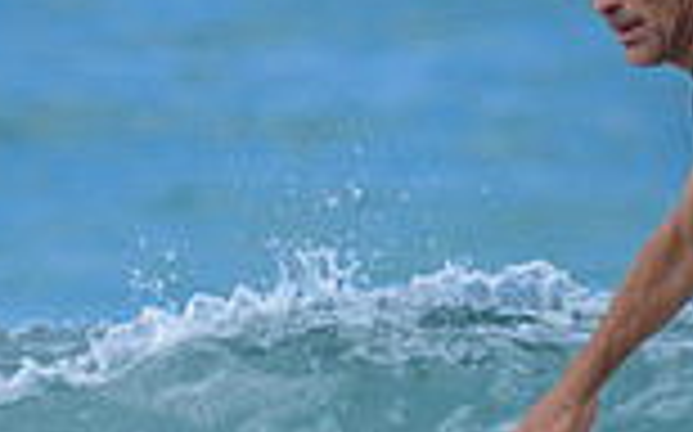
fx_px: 61261
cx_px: 490
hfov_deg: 0.6
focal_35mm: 3246
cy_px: 648
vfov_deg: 0.4
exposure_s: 1/2000
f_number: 6.3
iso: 500
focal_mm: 800
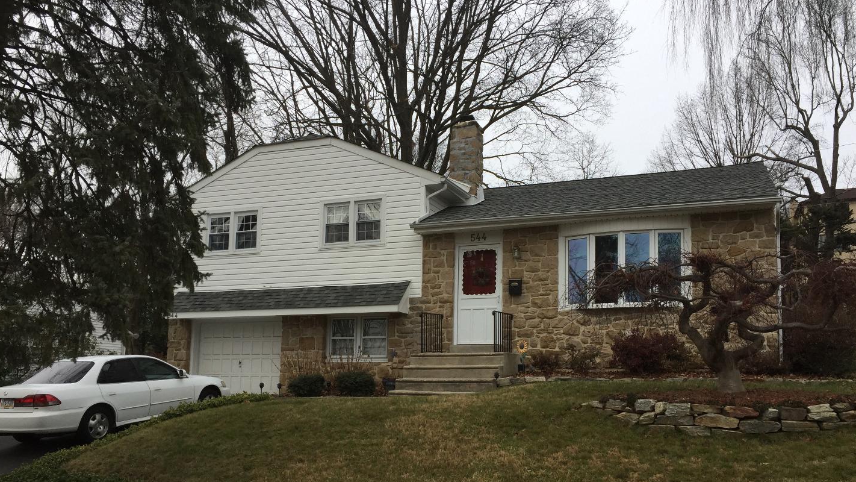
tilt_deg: +4.8
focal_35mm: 32
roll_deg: -0.1
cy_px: 311
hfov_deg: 61.0
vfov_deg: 36.4
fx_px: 726
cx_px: 427
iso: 32
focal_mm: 4.15
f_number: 2.2
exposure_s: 1/824
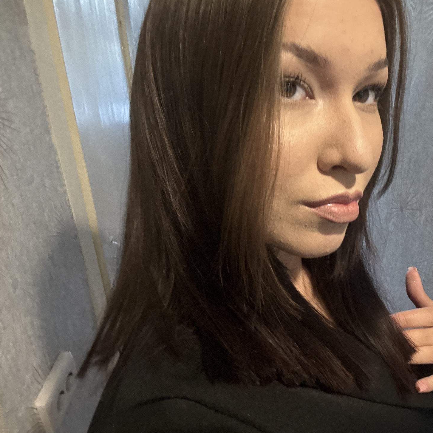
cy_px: 216
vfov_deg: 57.3
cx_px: 287
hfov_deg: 56.1
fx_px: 396
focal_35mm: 28
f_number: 1.9
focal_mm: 2.69
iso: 320
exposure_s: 1/25
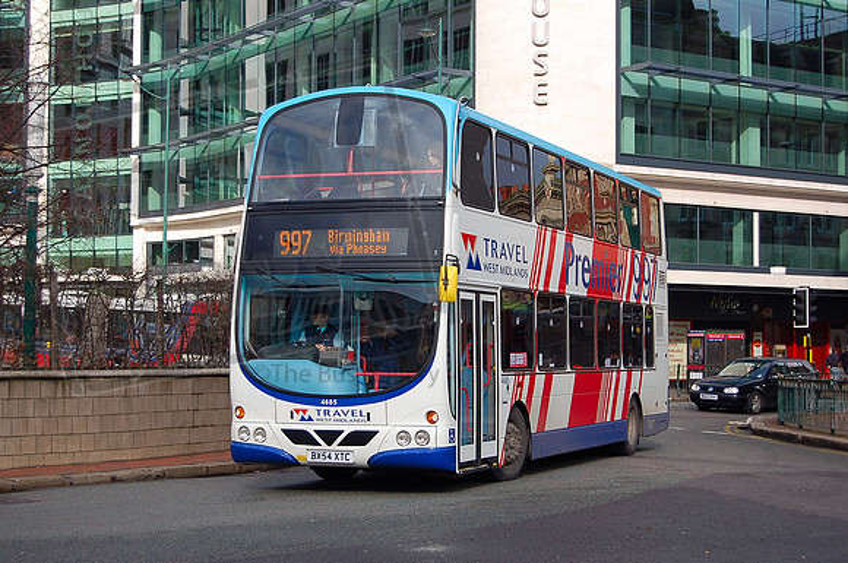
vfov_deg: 20.1
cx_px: 424
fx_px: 1588
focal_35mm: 68
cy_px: 282
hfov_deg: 29.9
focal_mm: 45
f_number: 5.3
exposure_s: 1/1000
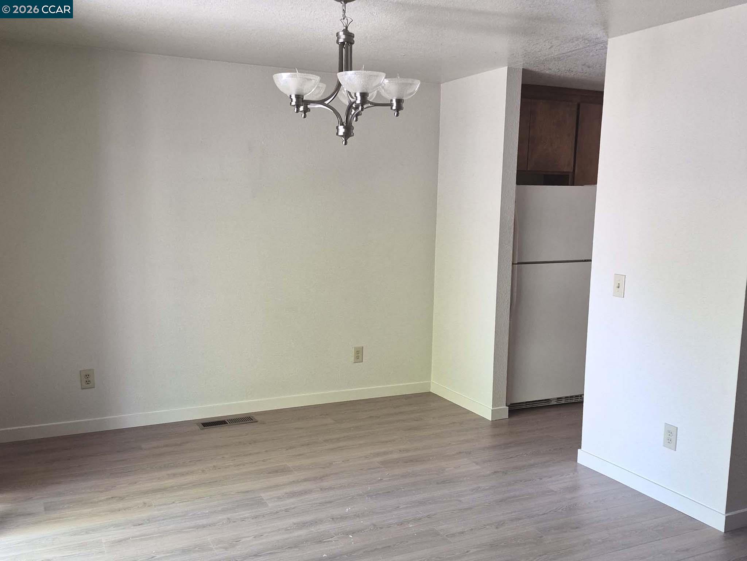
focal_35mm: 23
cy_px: 280
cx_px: 374
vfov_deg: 58.9
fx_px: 496
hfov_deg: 73.9
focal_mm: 5.4
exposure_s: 1/120
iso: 400
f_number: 1.8
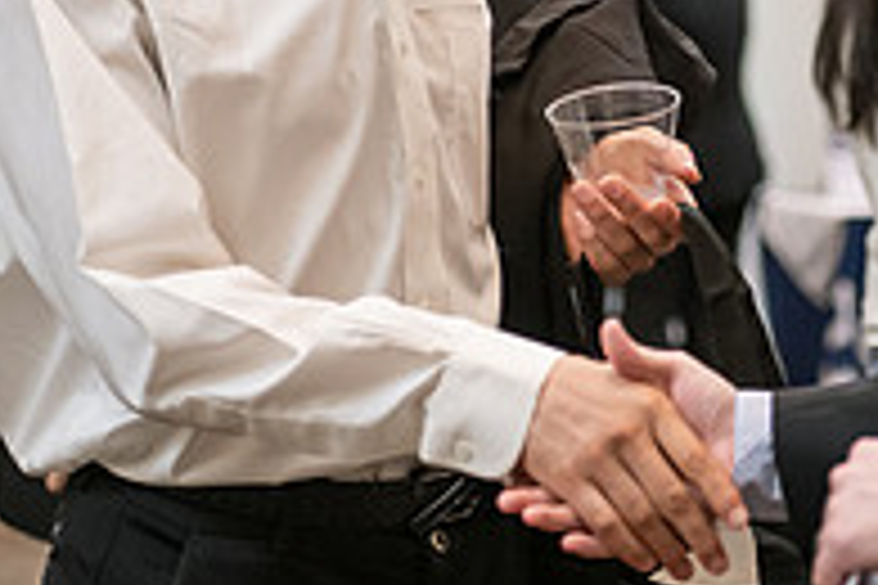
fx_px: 5072
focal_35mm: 208
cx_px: 801
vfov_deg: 6.6
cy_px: 43
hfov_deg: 9.8
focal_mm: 70
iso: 2000
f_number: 2.8
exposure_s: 1/200
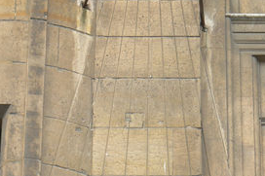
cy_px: 24
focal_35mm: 360
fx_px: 2648
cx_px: 161
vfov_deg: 3.8
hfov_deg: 5.7
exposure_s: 1/125
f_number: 4
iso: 64
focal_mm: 32.9
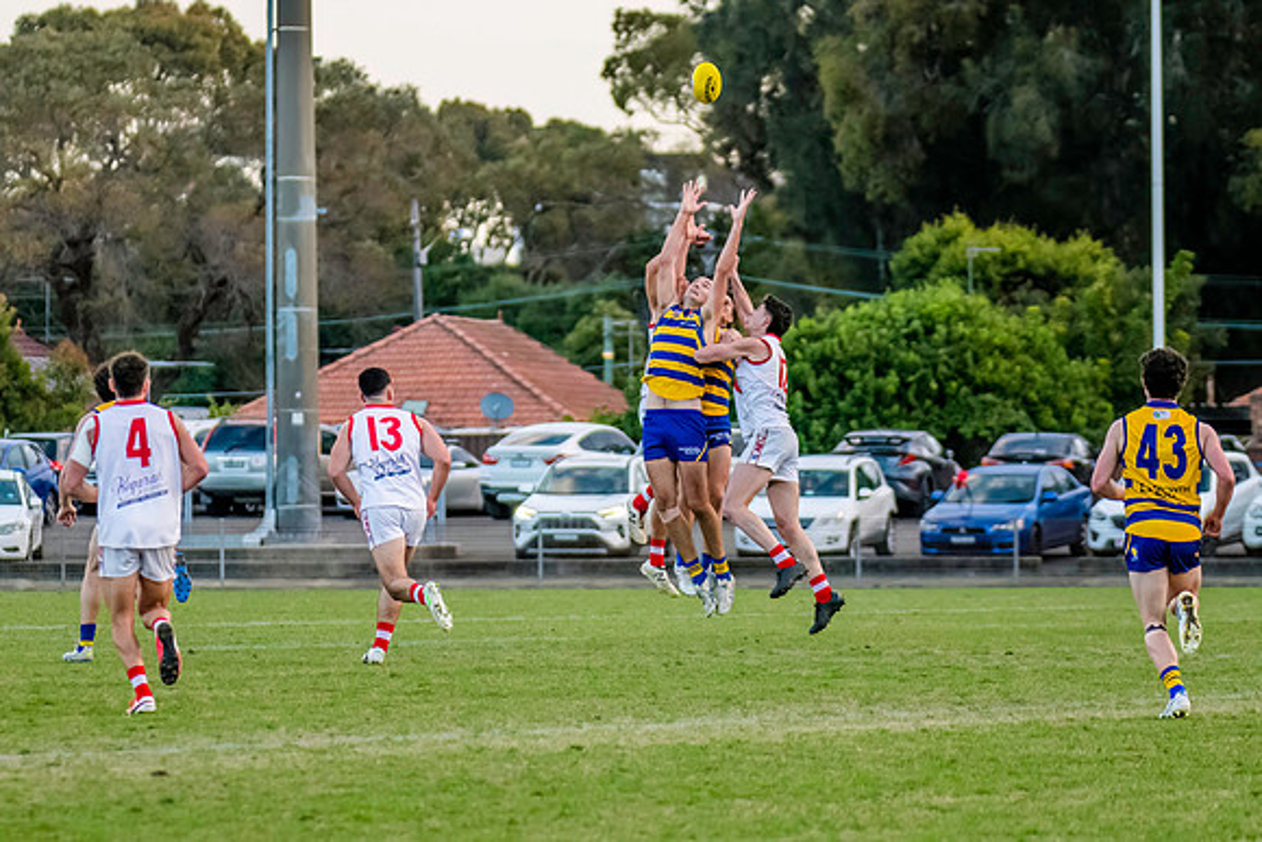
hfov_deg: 7.5
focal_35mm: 275
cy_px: 451
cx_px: 640
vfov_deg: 5.0
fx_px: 9653
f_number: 4
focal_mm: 170
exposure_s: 1/1600
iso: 2800
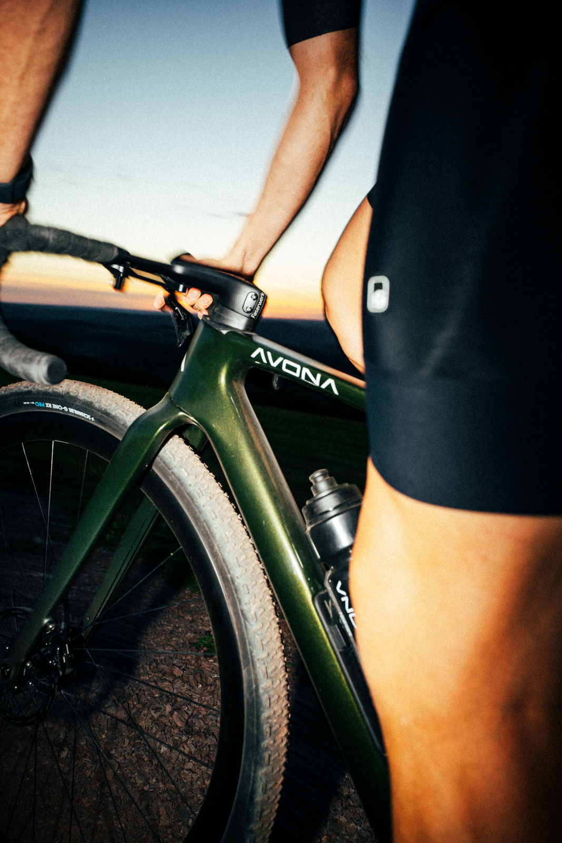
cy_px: 422
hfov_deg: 50.8
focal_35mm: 25
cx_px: 281
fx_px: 592
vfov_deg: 70.9
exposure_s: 1/60
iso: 160
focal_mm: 25.3
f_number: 5
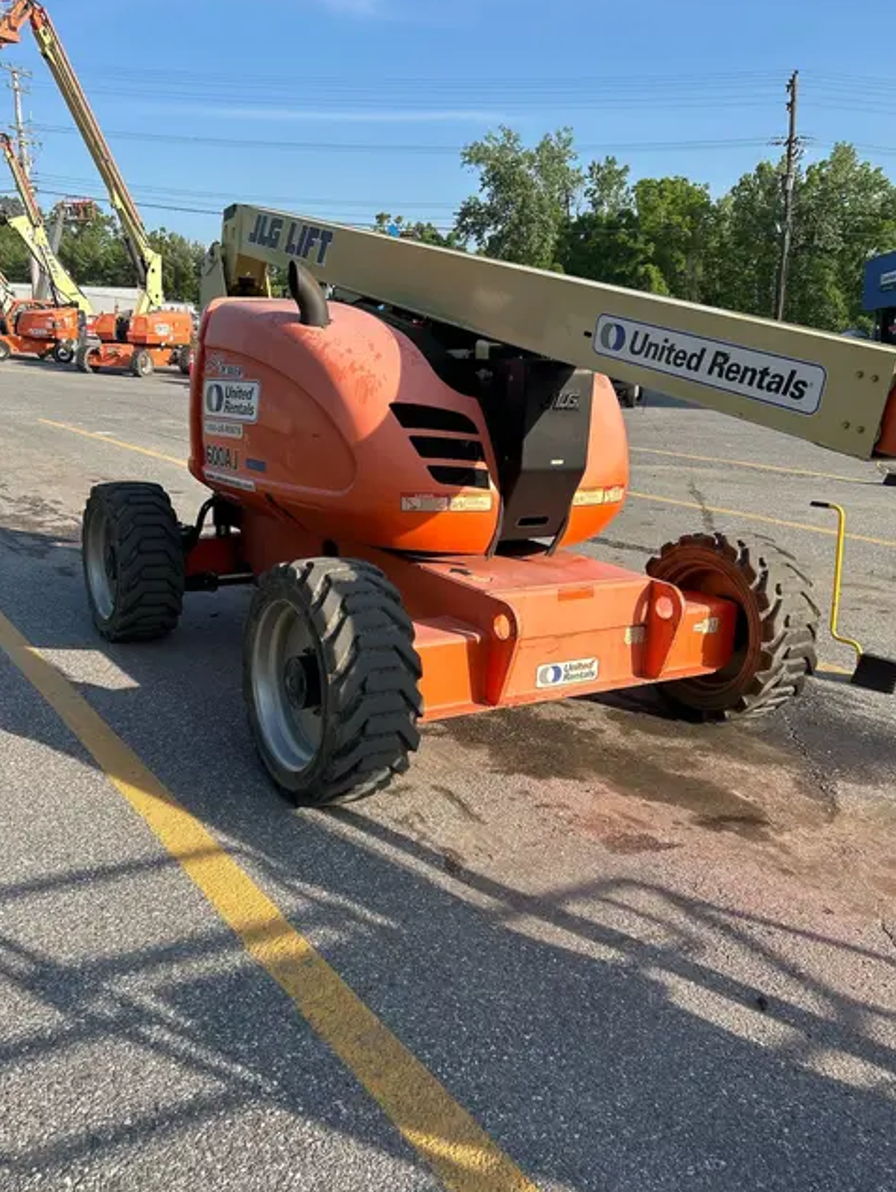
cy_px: 573
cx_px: 436
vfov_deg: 59.9
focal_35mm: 30
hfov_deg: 46.8
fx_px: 1034
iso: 50
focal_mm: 5.7
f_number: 1.5
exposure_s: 1/2083
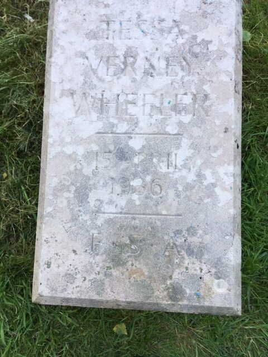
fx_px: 299
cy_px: 178
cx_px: 134
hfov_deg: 48.2
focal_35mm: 29
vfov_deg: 61.7
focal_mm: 4.15
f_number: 2.2
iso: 25
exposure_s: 1/100
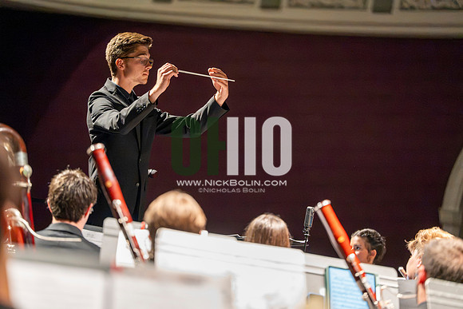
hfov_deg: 12.4
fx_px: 2122
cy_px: 154
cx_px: 232
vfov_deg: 8.3
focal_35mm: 165
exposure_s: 1/640
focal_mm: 165
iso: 16000
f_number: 2.8
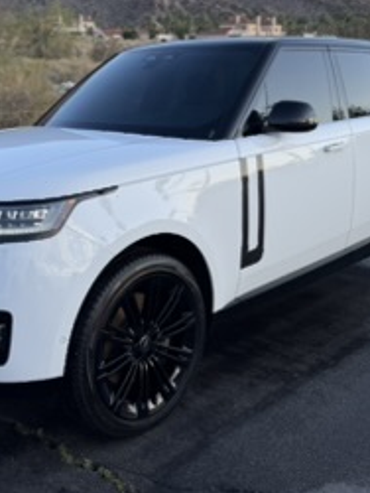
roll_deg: -0.5
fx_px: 654
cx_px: 132
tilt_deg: -4.6
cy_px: 118
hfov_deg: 31.4
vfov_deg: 40.0
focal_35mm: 46
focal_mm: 6.76
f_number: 1.78
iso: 80
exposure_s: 1/898
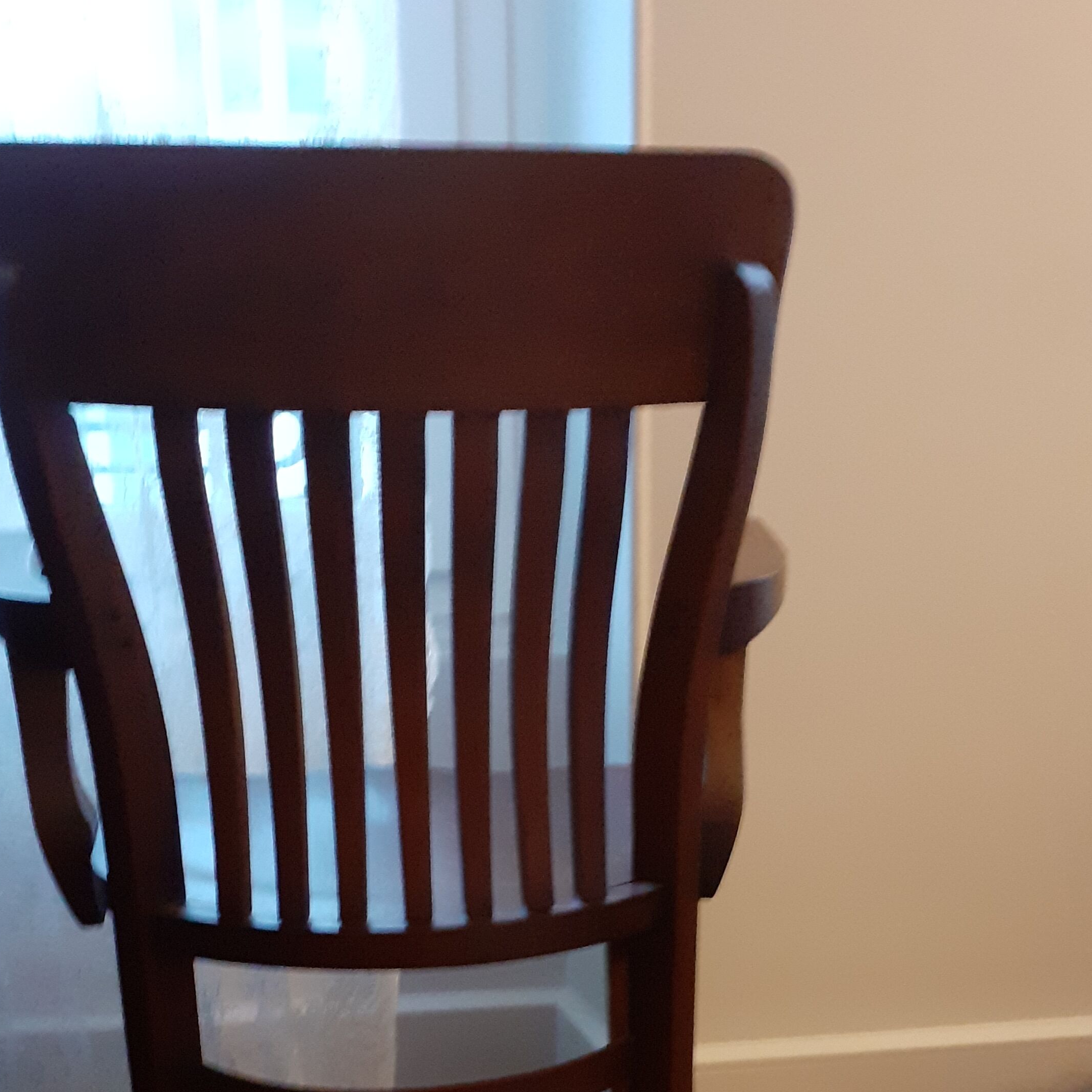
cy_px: 959
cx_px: 652
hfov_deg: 36.7
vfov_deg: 34.9
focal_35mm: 46
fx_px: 1642
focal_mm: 3.6
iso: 500
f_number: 1.9
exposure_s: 1/20
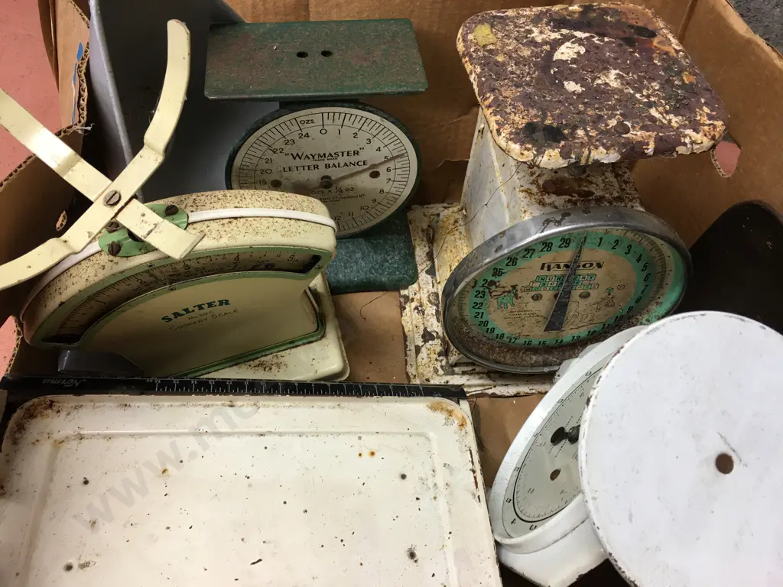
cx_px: 392
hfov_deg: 61.7
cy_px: 294
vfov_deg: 48.2
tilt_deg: -51.2
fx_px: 656
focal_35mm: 29
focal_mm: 4.15
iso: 32
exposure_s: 1/17
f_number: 2.2
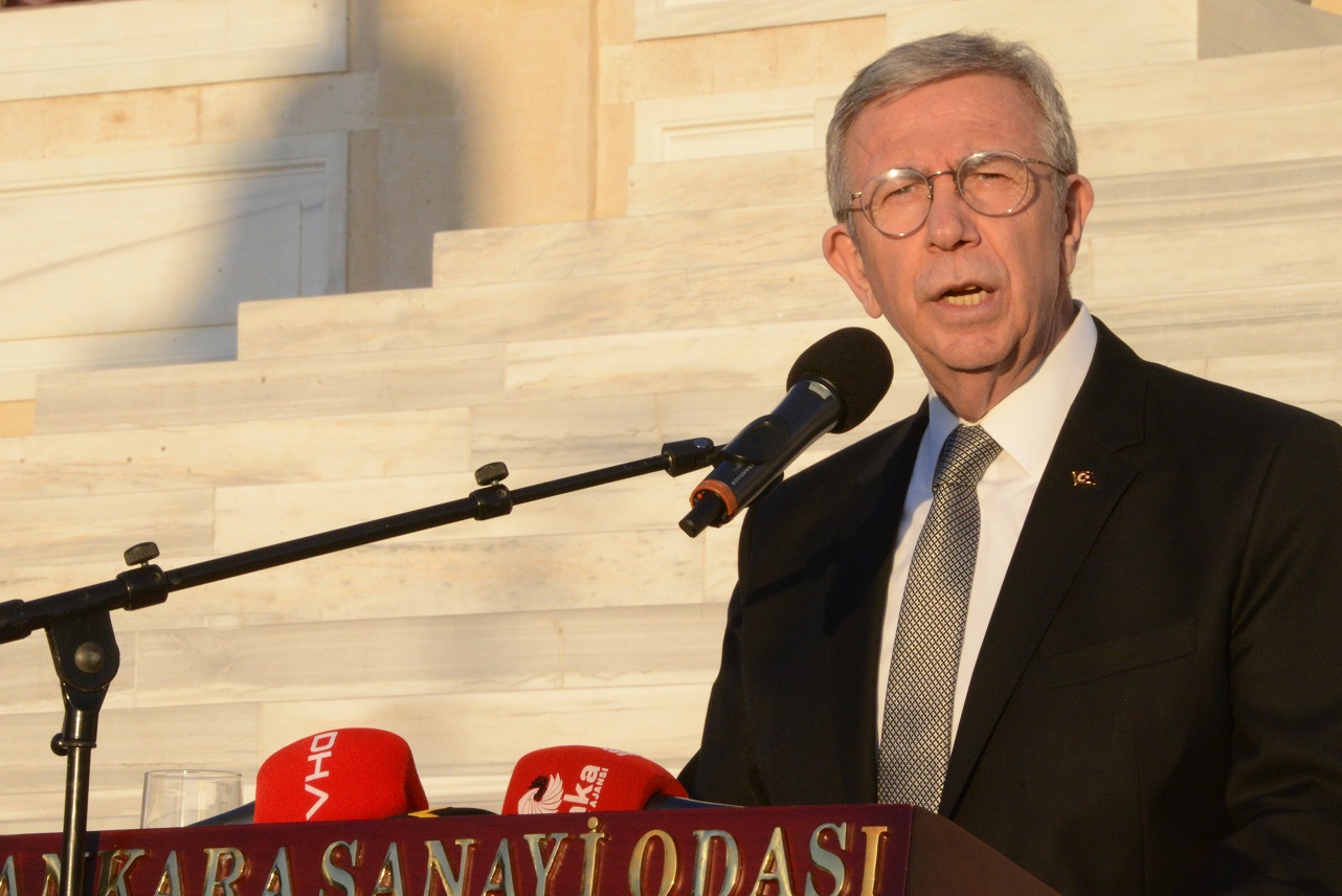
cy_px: 325
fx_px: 6750
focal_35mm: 181
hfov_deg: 11.3
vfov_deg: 7.6
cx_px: 801
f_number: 25
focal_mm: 116
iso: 2500
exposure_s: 1/250
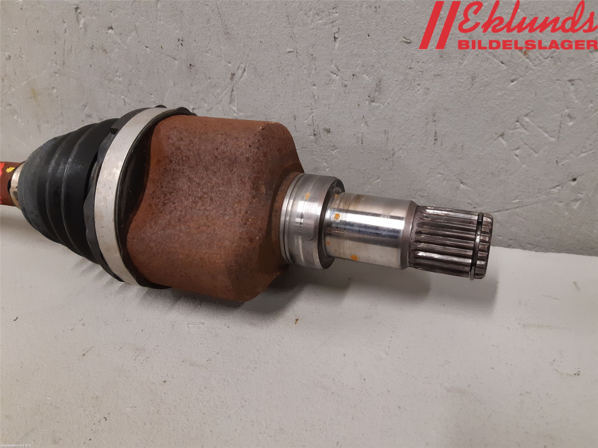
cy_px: 224
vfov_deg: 53.1
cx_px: 299
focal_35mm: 26
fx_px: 449
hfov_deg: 67.3
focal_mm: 3.93
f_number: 1.7
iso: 160
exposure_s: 1/50
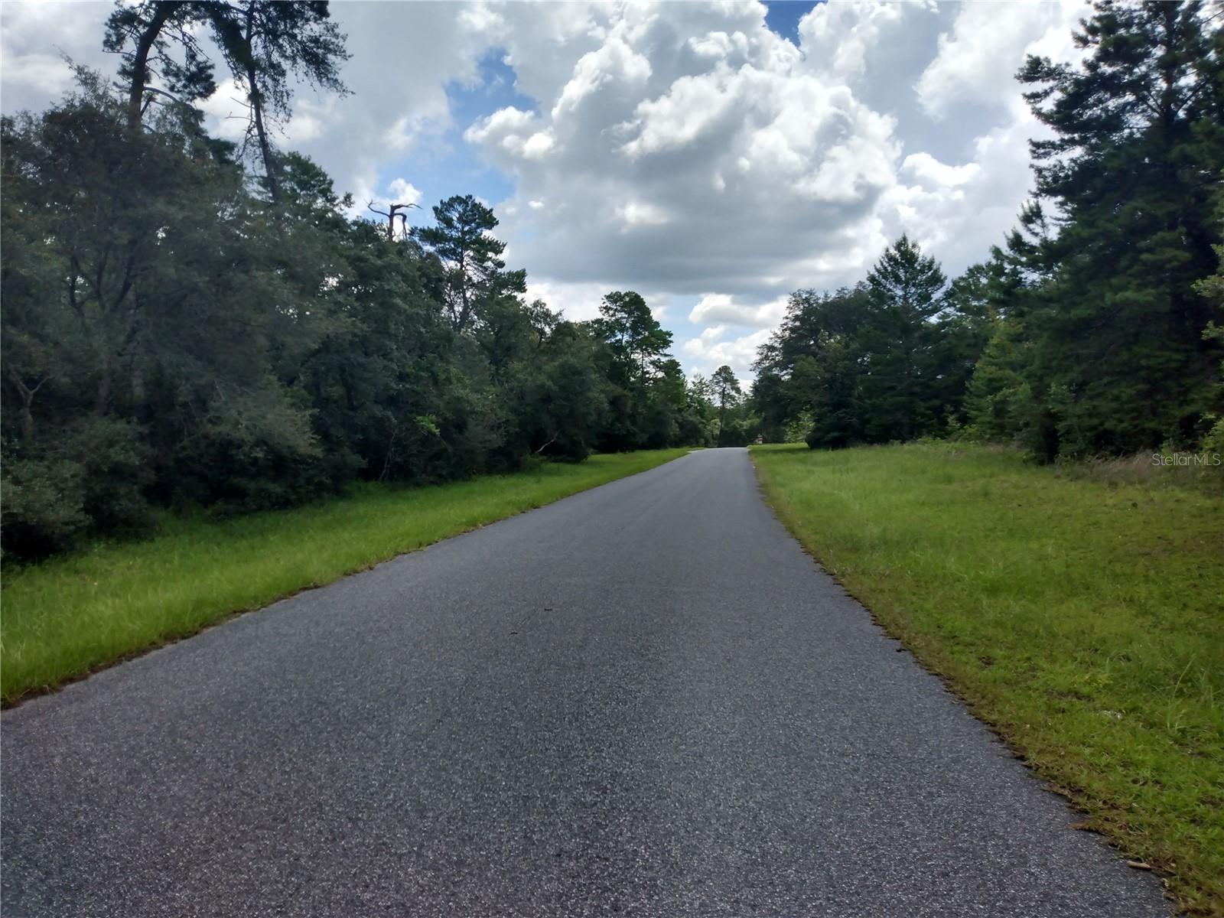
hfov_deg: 81.7
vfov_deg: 66.0
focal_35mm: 20
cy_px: 459
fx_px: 707
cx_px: 612
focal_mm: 3.54
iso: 100
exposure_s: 1/2231
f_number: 2
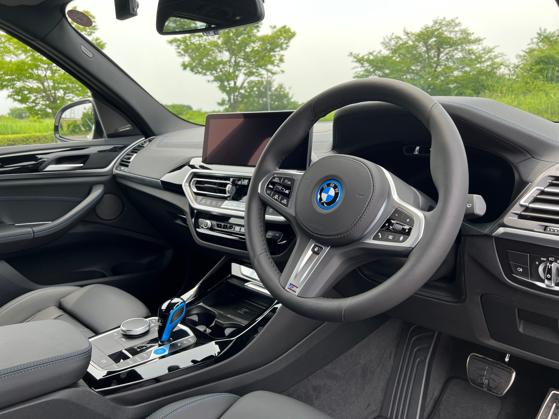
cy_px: 210
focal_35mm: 26
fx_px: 420
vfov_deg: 53.1
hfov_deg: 67.3
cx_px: 280
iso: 50
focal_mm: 5.7
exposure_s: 1/539
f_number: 1.5
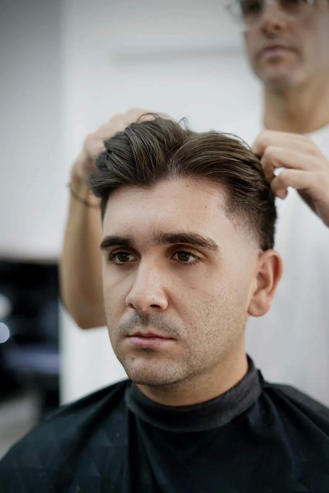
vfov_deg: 39.6
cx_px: 164
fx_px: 685
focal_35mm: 50
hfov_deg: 27.0
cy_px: 246
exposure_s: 1/250
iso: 800
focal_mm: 50
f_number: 2.2
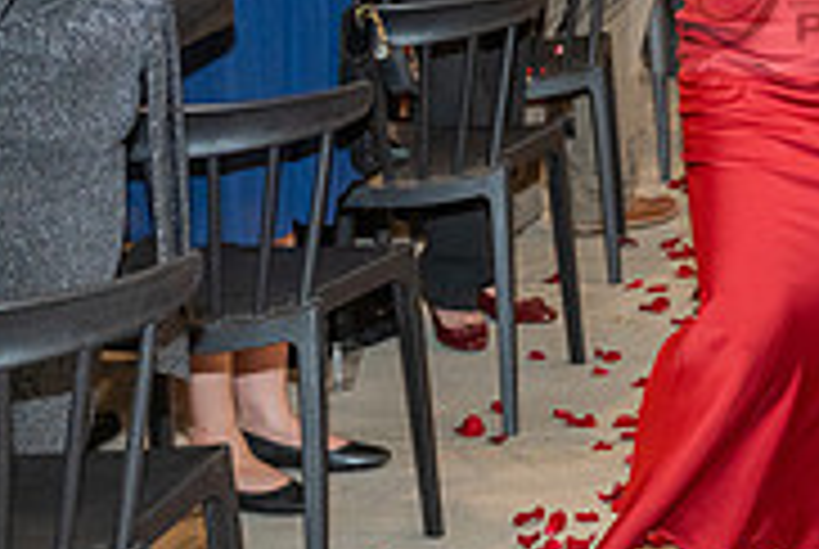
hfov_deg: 15.8
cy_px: -34
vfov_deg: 11.0
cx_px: 1022
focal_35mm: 124
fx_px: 2826
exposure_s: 1/200
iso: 1250
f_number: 3.5
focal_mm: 39
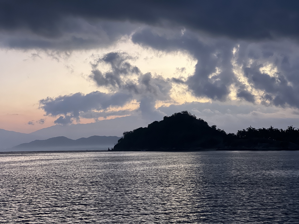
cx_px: 150
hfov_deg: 25.3
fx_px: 665
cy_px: 112
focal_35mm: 77
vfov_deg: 19.1
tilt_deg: +2.9
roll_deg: +0.9
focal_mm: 9
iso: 320
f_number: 2.8
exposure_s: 1/40
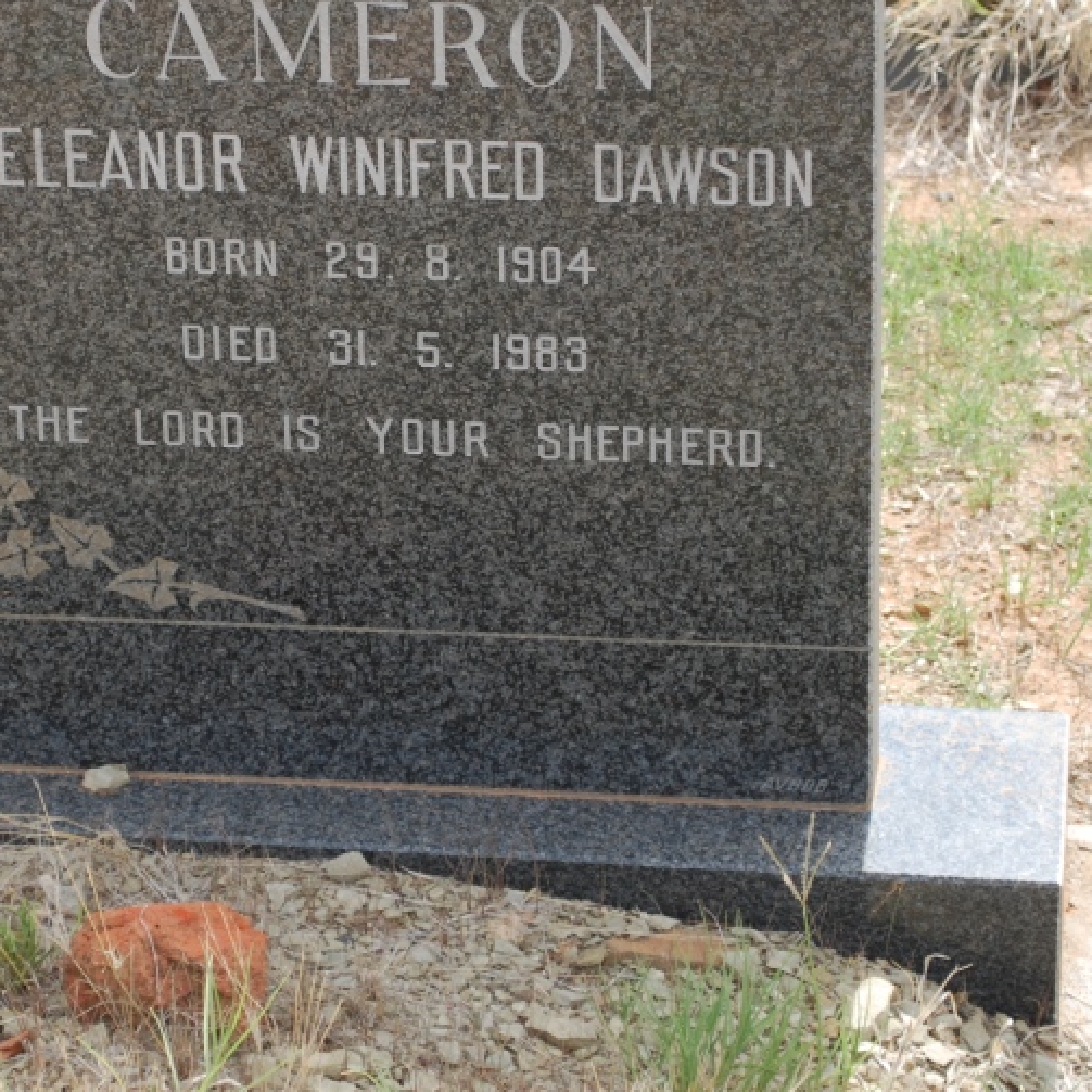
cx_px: 265
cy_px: 388
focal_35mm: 135
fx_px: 4818
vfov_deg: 12.9
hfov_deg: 12.9
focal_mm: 52
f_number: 6.3
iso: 100
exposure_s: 1/160
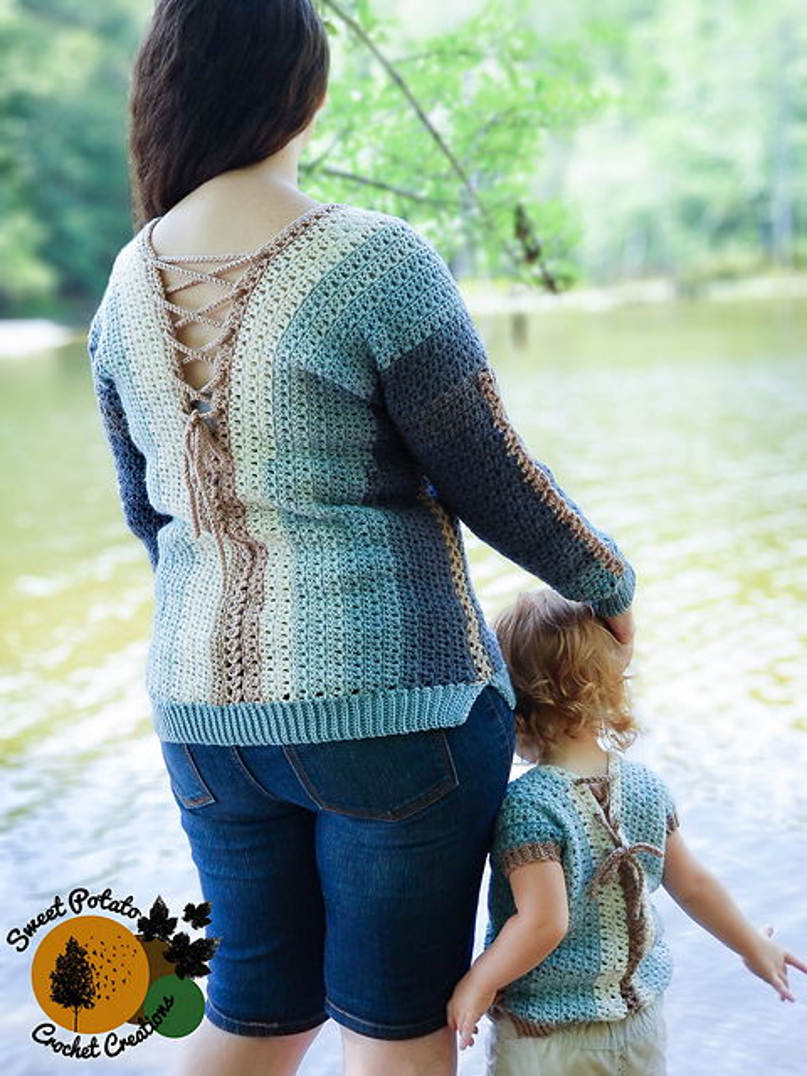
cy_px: 538
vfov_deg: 36.8
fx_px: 1616
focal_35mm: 52
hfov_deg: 28.0
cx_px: 404
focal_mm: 6
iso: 40
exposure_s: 1/120
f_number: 2.4
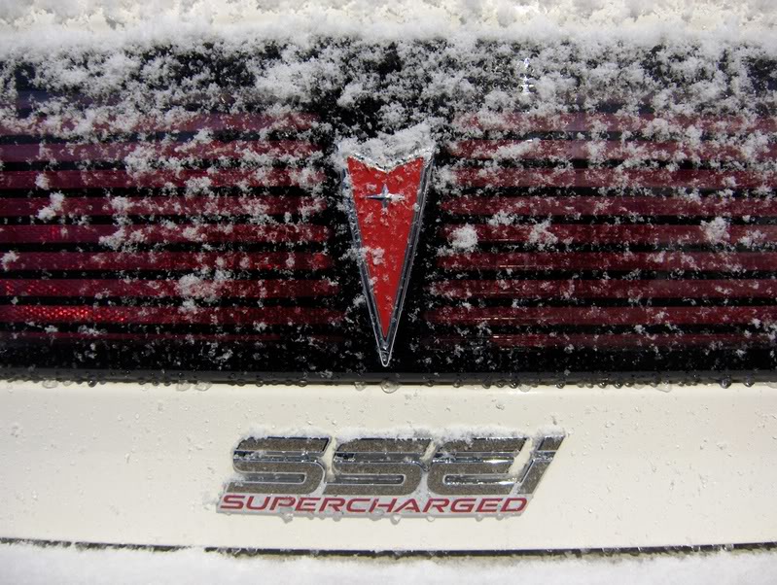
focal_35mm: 39
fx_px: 877
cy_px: 292
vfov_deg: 36.9
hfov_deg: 47.8
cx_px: 388
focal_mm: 8
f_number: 2.8
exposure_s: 1/2.2
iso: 100
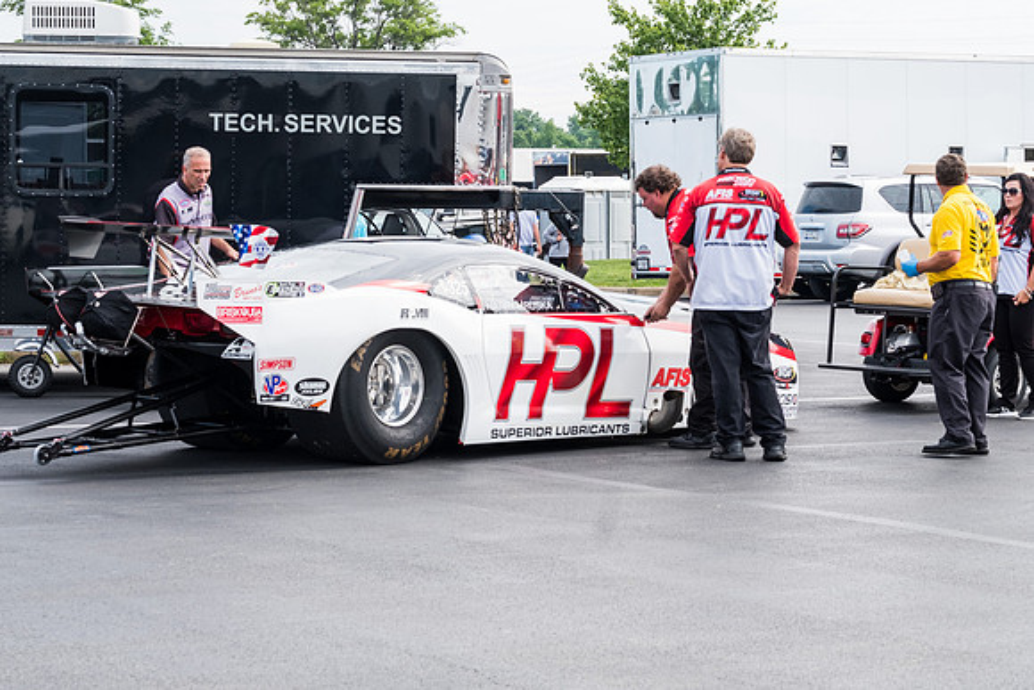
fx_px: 2844
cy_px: 345
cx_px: 517
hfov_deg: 20.6
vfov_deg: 13.8
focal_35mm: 99
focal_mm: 66
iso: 400
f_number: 9
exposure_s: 1/200
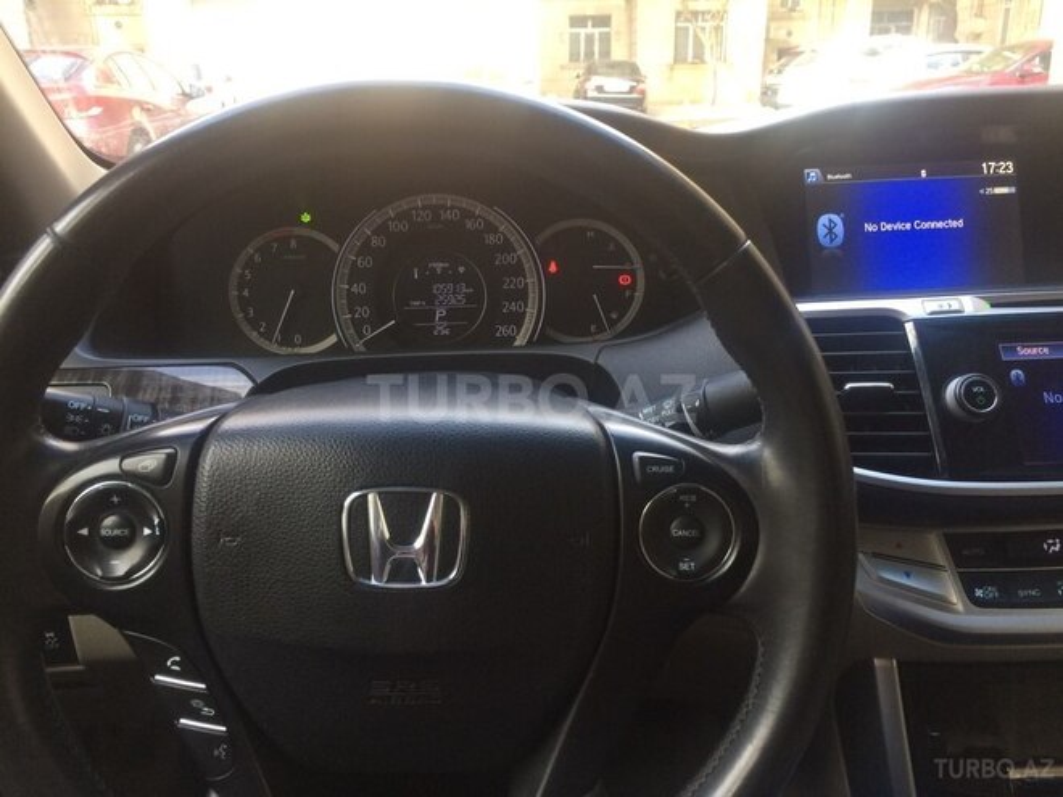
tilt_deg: -19.5
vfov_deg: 48.2
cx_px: 532
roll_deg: +0.9
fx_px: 891
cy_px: 398
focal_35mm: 29
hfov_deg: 61.7
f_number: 2.2
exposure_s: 1/33
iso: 32
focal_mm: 4.15
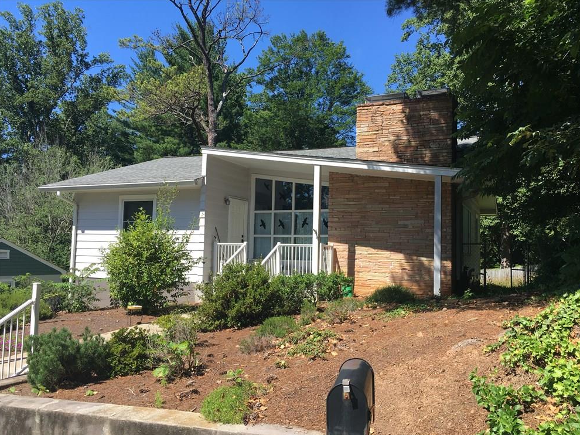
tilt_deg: +4.3
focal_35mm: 30
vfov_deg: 46.8
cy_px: 224
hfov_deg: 60.0
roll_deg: -0.8
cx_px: 298
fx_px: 503
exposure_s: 1/818
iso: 25
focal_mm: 4.15
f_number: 2.2
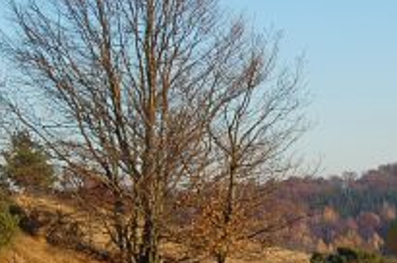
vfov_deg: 11.6
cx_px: 232
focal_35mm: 117
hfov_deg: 17.5
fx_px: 1288
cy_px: 232
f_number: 8
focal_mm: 20
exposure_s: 1/125
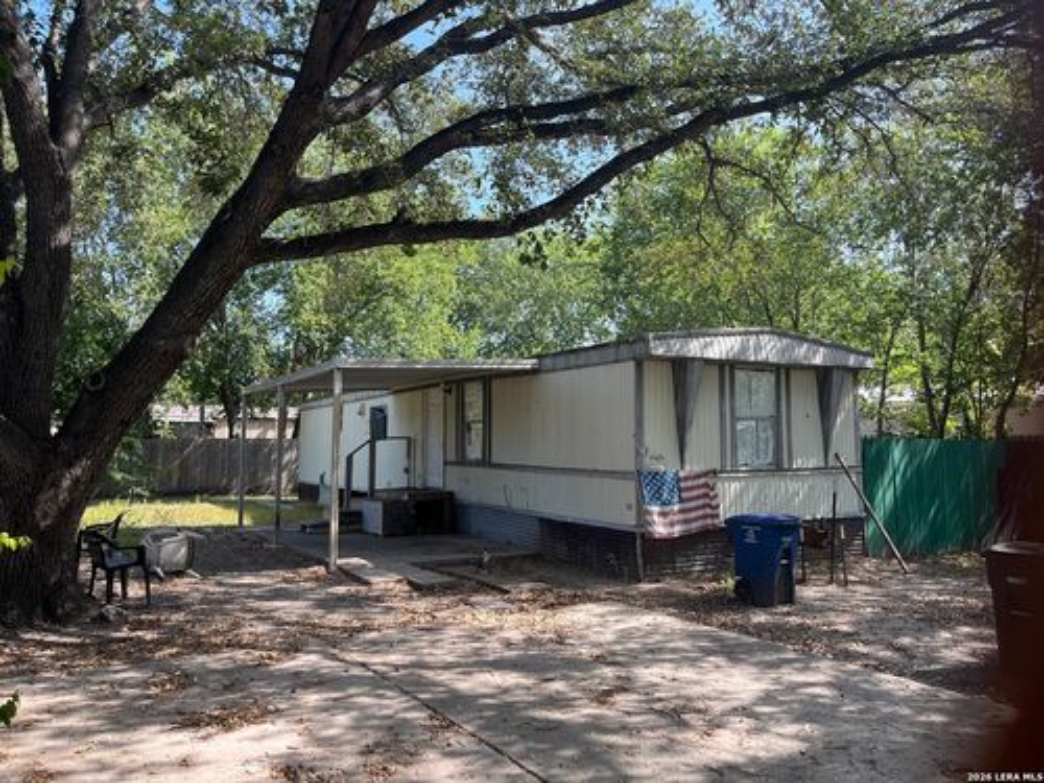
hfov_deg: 67.3
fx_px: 784
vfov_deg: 53.1
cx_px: 522
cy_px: 392
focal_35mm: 26
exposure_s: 1/532
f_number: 1.6
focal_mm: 5.1
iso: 50
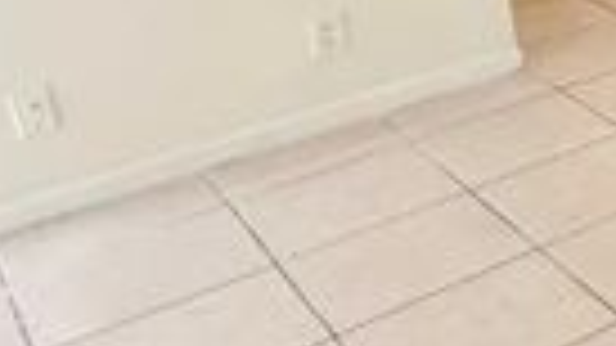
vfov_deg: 15.8
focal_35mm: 71
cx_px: 1165
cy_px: -148
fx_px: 1159
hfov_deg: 19.8
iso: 250
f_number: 2.2
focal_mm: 2.22
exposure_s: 1/121
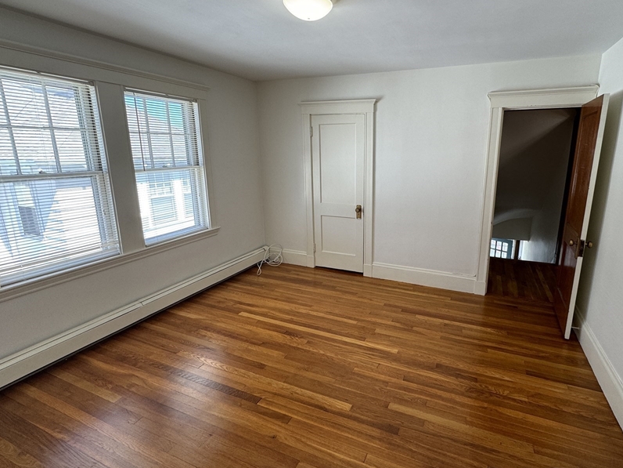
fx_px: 324
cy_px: 221
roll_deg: -0.6
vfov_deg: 71.5
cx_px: 357
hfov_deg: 87.2
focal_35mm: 18
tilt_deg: -11.9
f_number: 2.2
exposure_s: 1/99
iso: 64
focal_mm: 2.22
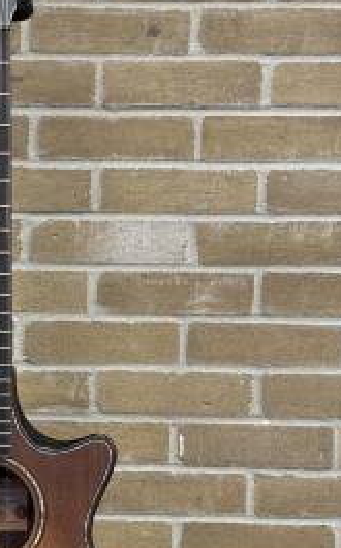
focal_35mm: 100
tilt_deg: -7.6
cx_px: -4
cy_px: 376
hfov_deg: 12.9
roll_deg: +0.6
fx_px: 1491
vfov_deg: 20.7
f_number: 1.78
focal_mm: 6.76
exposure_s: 1/40
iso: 250
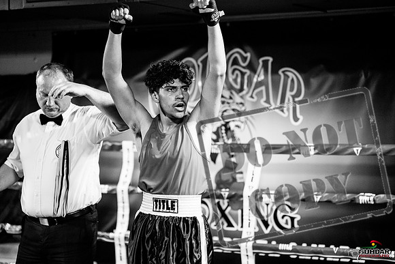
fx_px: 867
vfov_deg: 17.3
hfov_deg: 25.7
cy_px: 132
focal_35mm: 79
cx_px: 198
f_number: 2
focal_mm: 79
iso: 4000
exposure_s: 1/1000
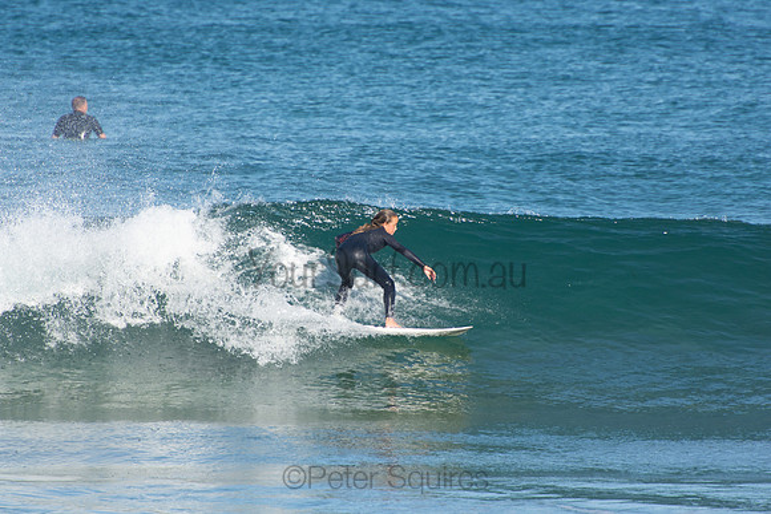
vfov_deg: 2.3
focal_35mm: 600
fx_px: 12852
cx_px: 386
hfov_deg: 3.4
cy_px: 257
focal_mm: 400
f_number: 5.6
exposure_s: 1/1250
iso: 320
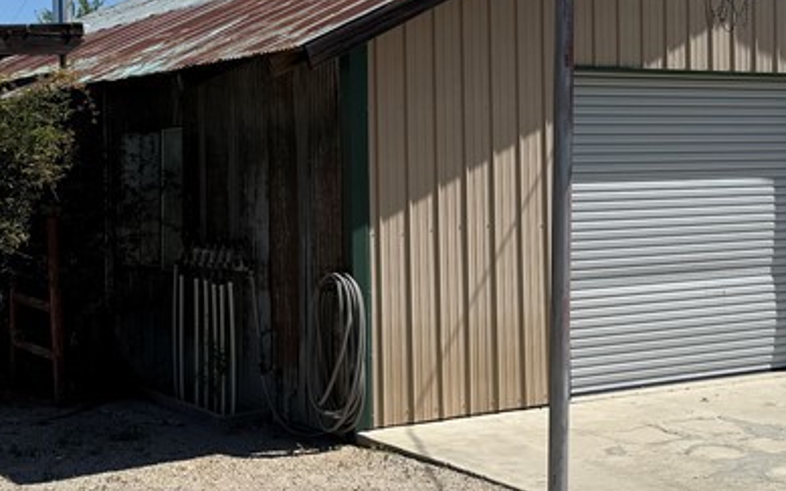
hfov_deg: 30.3
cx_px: 550
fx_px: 1435
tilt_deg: +0.3
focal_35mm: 67
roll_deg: +1.3
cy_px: 168
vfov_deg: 19.4
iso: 80
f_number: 1.78
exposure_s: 1/7353
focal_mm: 6.76
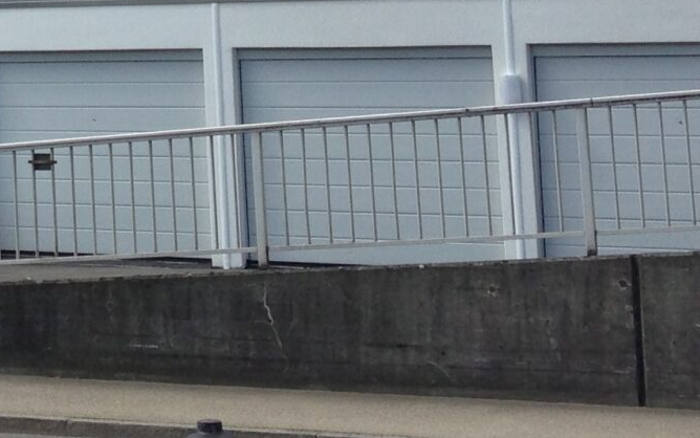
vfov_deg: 9.5
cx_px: -373
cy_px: -196
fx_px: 2557
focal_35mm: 134
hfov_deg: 14.5
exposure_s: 1/919
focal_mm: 4.13
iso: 50
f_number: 2.4
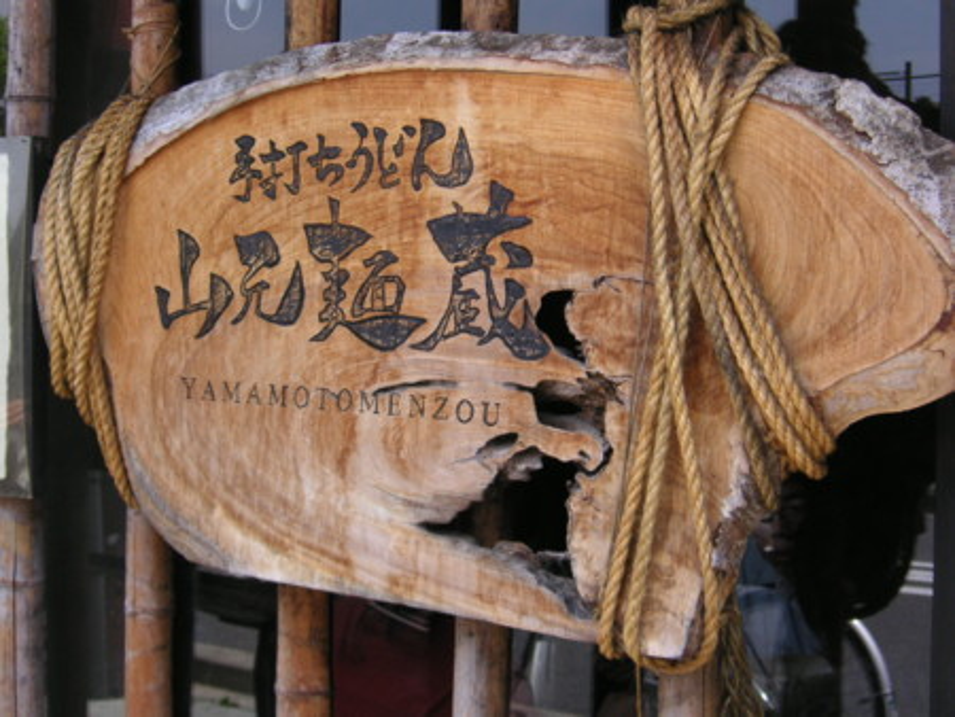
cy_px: 358
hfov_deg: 31.7
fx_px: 1684
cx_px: 478
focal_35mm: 61
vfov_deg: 24.0
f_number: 3.9
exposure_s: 1/180
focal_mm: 10.2
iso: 50
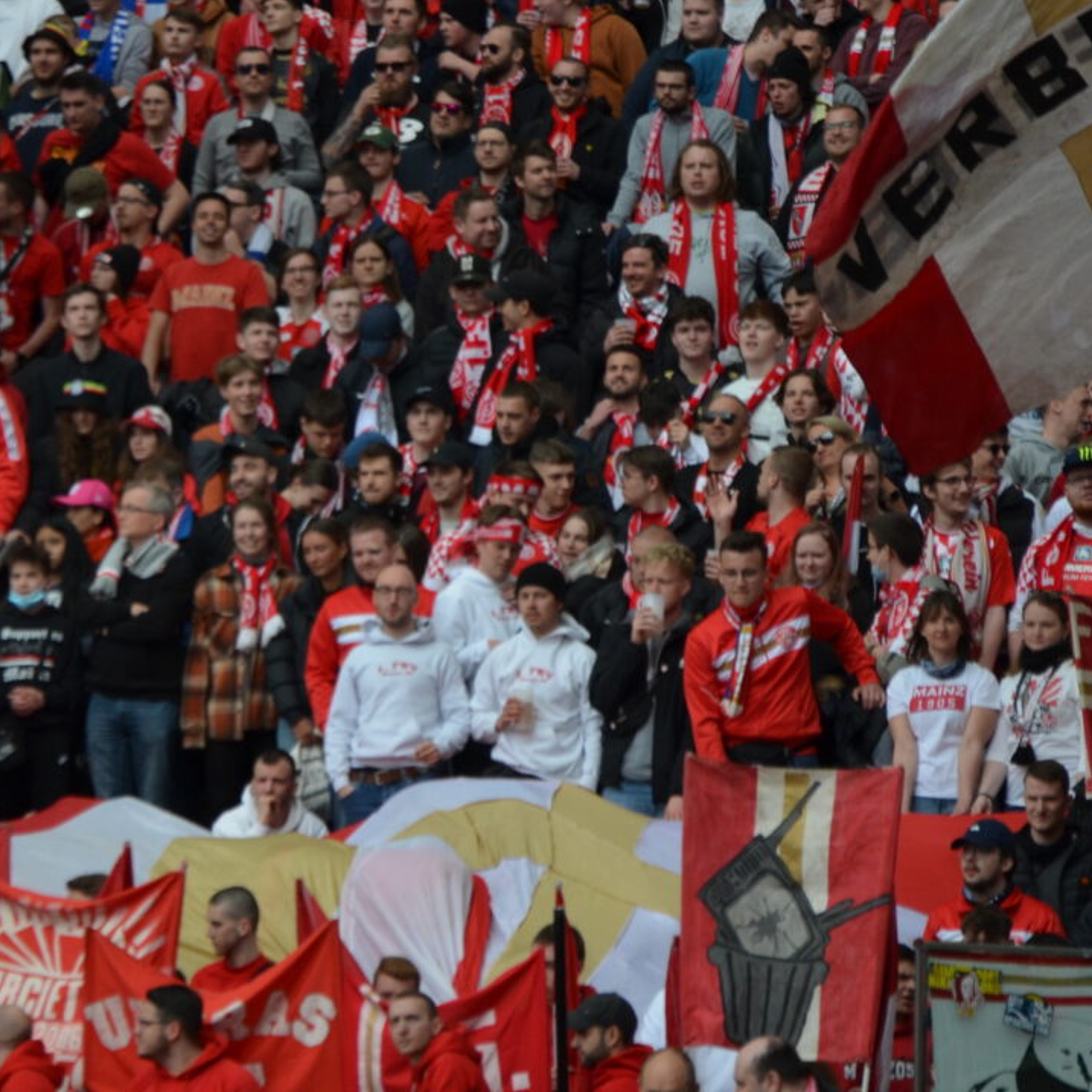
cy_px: 474
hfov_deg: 5.9
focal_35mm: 298
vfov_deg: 5.9
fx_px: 10634
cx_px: 149
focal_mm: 105
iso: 400
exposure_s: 1/500
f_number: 5.6
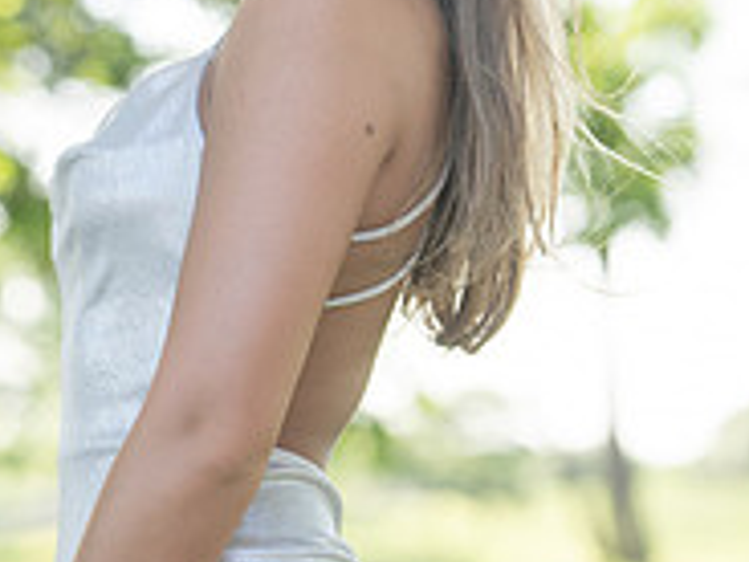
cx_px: 269
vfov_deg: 8.8
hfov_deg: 11.8
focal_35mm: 168
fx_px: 3635
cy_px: 191
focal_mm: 50
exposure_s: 1/1000
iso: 160
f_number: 1.8
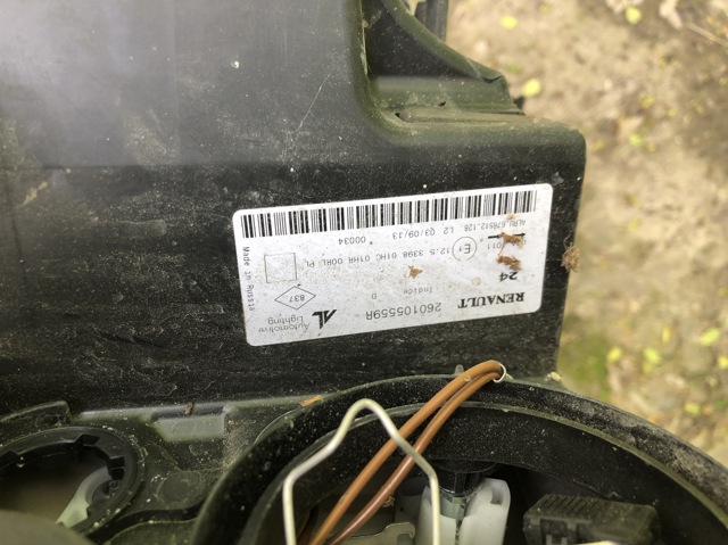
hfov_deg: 63.5
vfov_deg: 49.7
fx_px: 588
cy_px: 272
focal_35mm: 28
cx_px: 364
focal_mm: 4
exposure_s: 1/120
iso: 40
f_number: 1.8
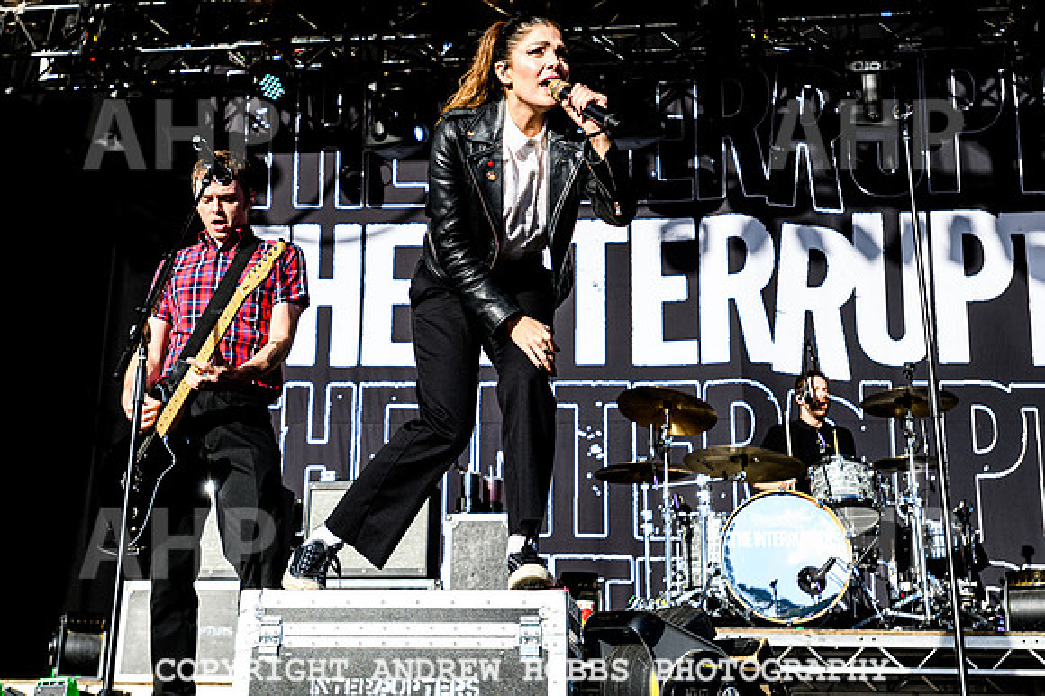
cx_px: 483
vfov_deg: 26.5
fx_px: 1463
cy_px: 206
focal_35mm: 50
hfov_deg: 39.3
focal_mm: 35
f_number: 4.5
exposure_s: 1/2500
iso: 400
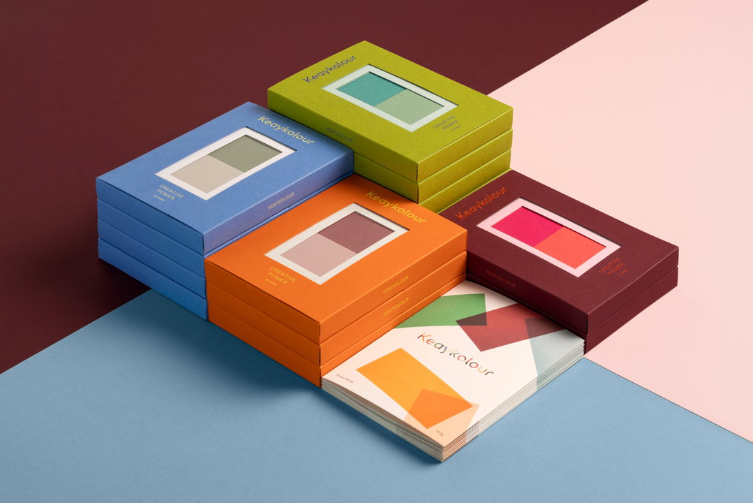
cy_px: 252
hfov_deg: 24.8
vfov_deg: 16.7
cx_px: 376
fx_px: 1716
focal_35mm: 82
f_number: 18
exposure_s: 1/4
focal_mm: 82
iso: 100
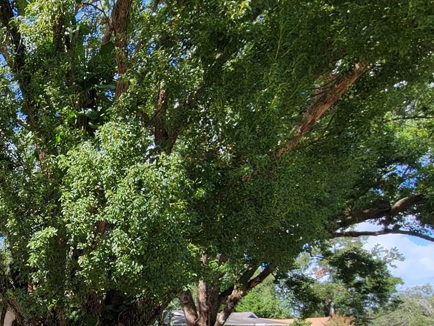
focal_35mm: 29
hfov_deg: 51.1
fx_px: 364
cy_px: 305
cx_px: 12
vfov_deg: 43.3
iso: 50
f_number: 2.2
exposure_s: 1/532
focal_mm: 2.2
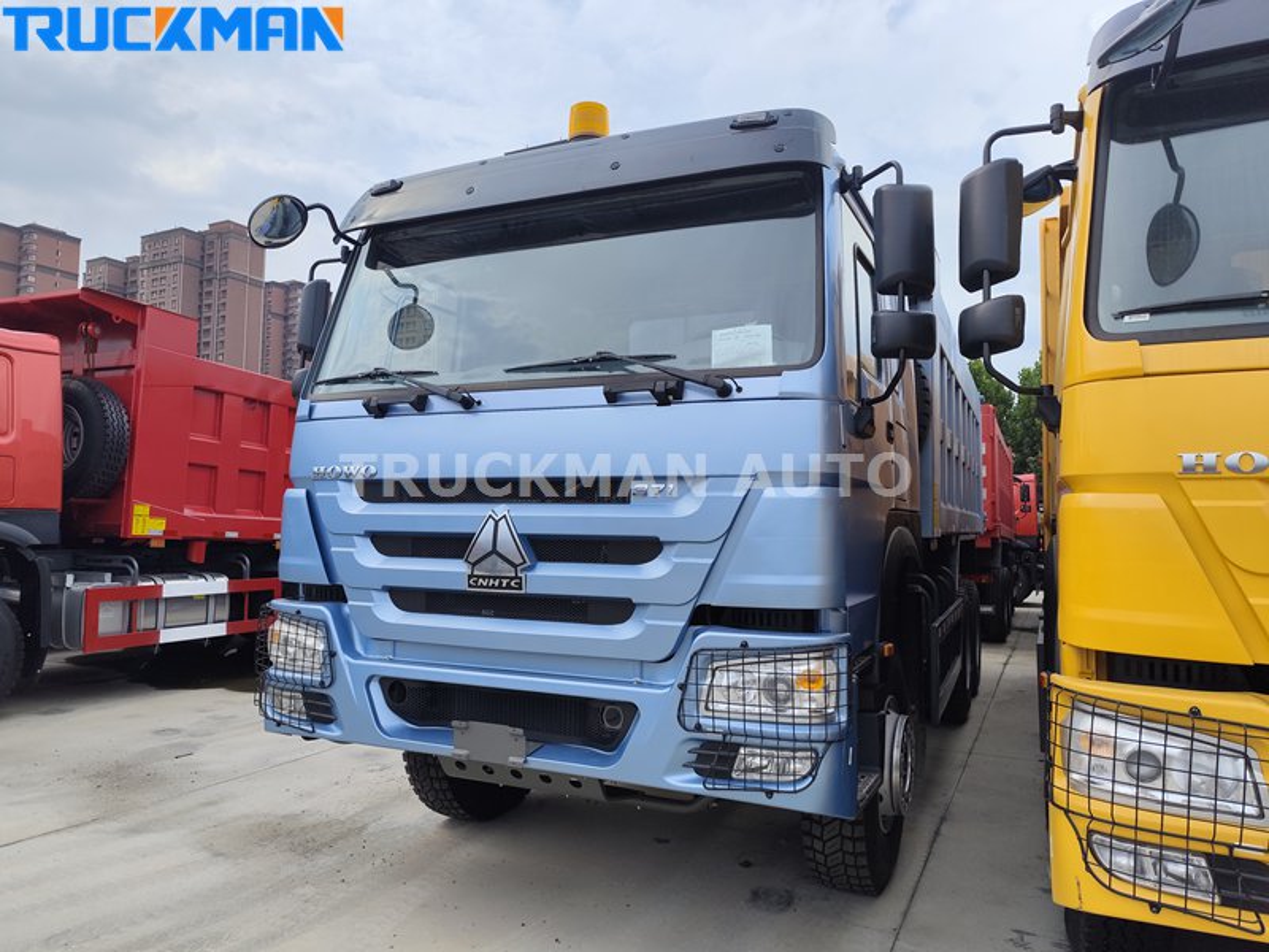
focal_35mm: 23
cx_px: 634
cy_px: 476
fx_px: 843
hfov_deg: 73.9
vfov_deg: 58.9
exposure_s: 1/1190
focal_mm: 6.14
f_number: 1.65
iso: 50
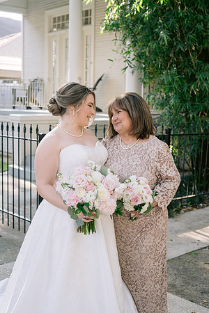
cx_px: 104
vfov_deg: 39.6
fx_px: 435
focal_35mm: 50
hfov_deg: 27.0
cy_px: 156
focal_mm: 50
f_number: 4
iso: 400
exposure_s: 1/250
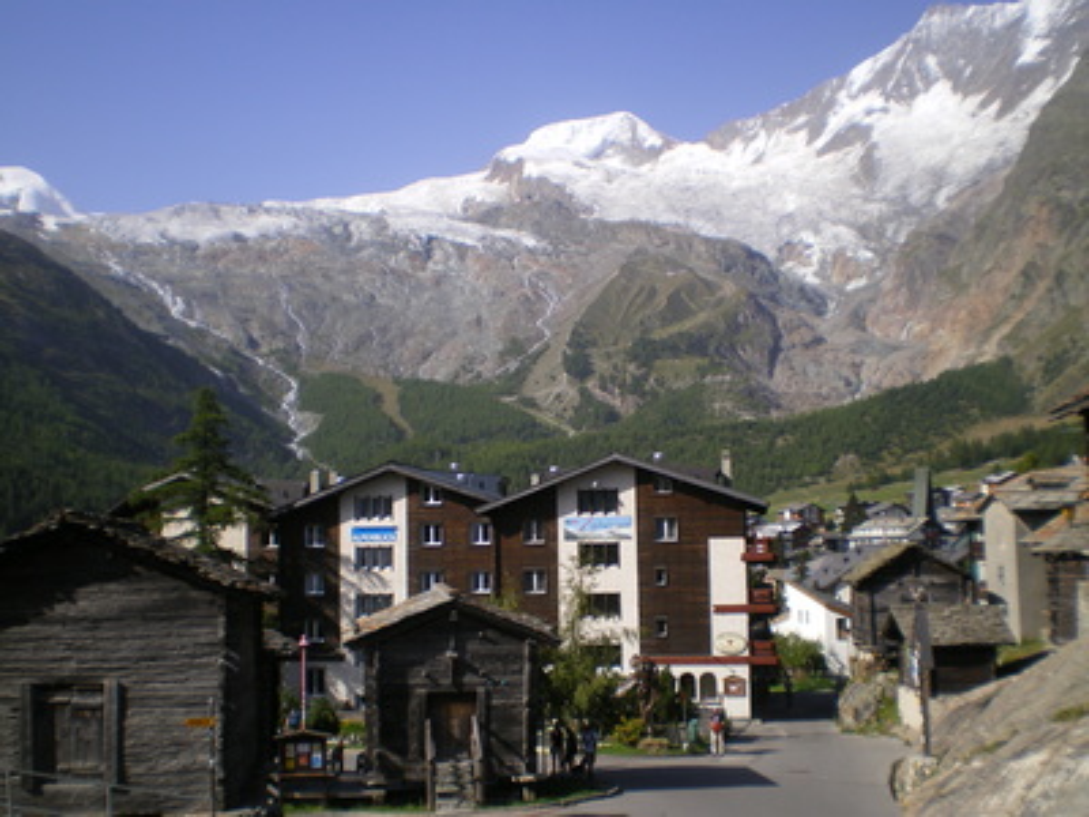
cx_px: 544
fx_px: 1195
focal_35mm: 38
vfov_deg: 37.7
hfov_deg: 49.0
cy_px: 408
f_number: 4.6
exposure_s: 1/320
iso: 64
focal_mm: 6.3
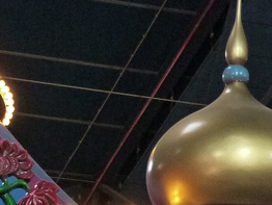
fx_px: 2068
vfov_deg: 5.6
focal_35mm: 263
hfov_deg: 7.5
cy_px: 252
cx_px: -55
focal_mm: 12.4
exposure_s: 1/50
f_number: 3.3
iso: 800
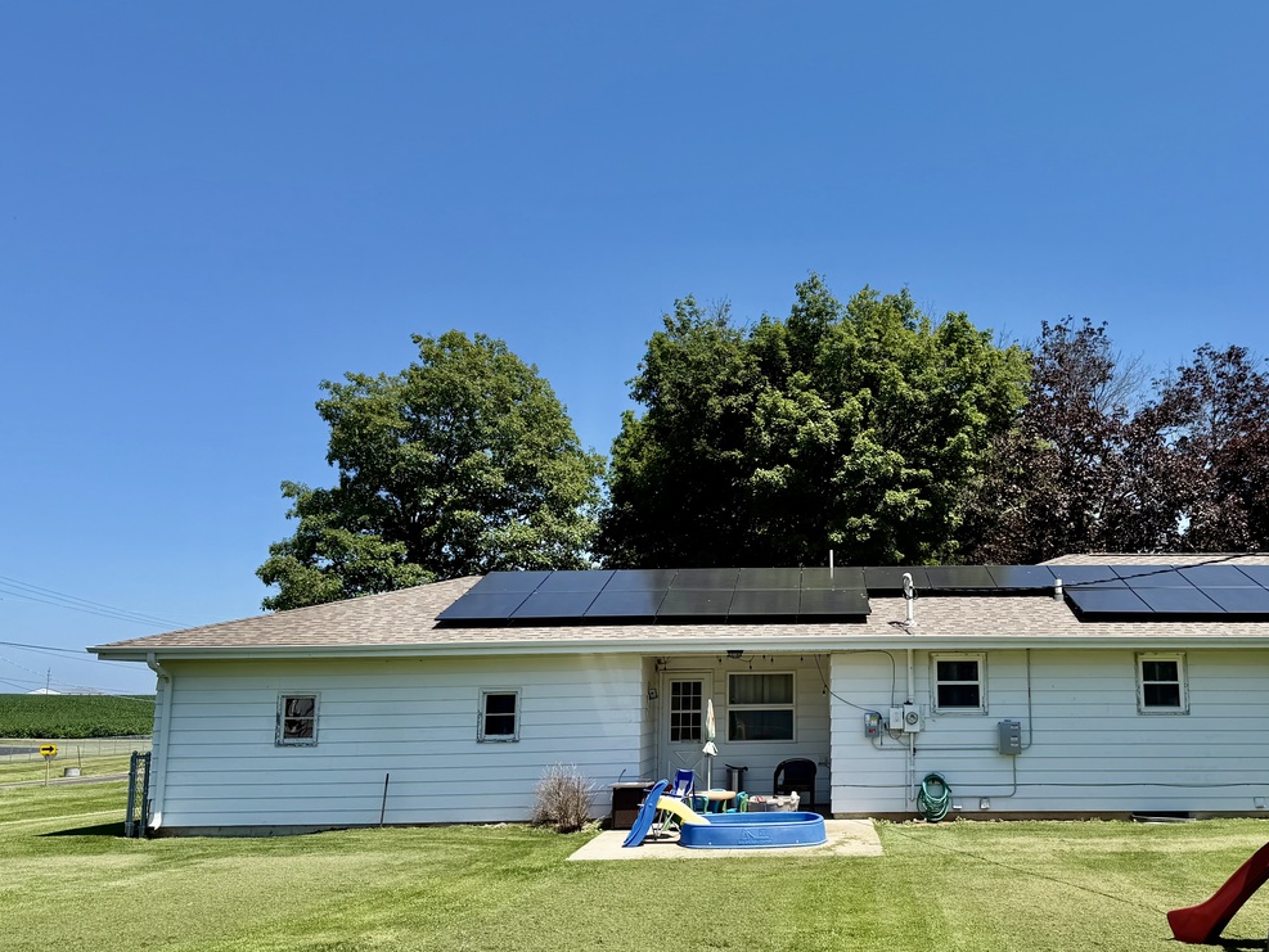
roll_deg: +0.7
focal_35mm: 35
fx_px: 1284
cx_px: 856
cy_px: 477
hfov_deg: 51.5
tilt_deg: +9.5
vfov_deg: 40.7
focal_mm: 6.76
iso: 80
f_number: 1.78
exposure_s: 1/3759
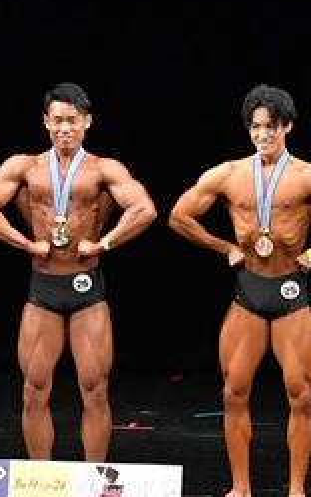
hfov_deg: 3.3
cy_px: 293
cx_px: 63
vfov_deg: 5.2
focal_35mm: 402
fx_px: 5442
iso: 3200
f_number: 5.6
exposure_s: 1/400
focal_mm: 85
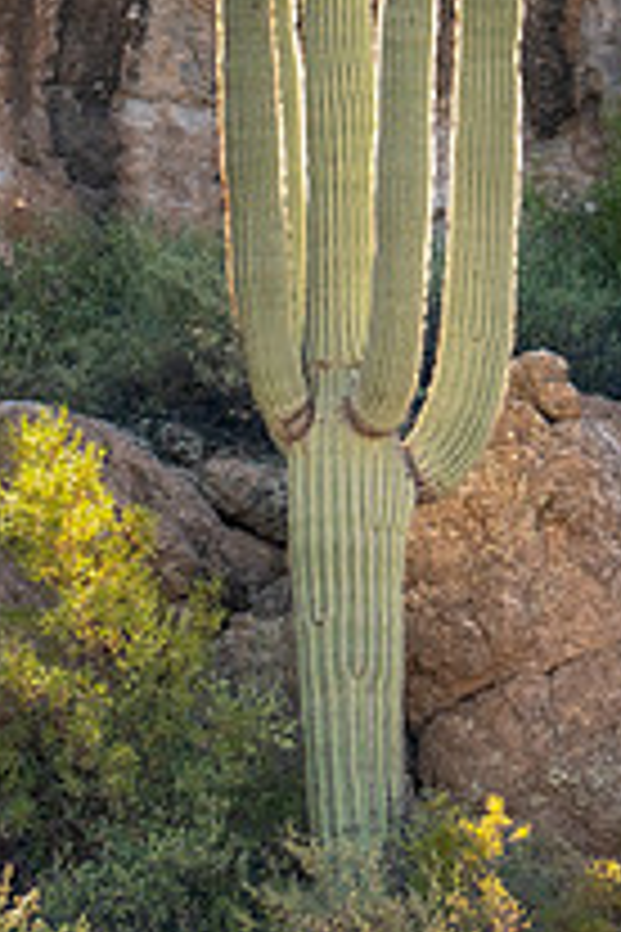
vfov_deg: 2.0
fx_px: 26701
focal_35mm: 1032
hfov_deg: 1.3
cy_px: 268
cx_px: 229
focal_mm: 230
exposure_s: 1/640
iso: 800
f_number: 5.6
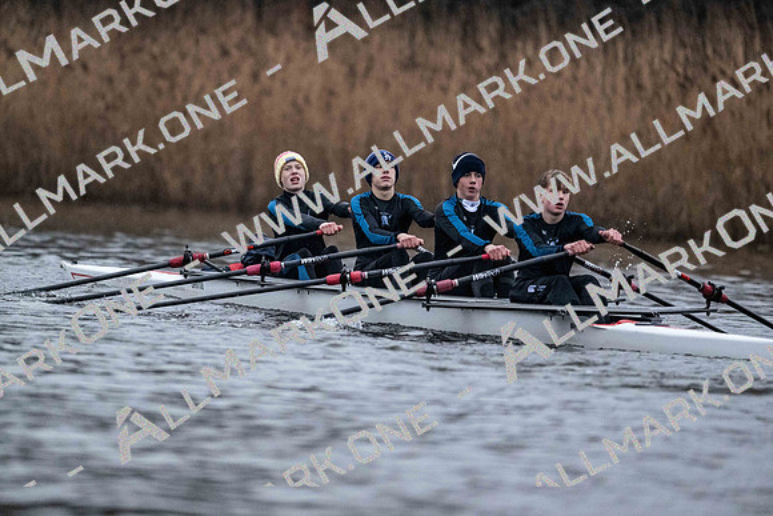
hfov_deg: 5.2
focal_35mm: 400
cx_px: 386
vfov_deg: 3.4
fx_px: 8590
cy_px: 258
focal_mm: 400
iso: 8000
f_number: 4.5
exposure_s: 1/1600
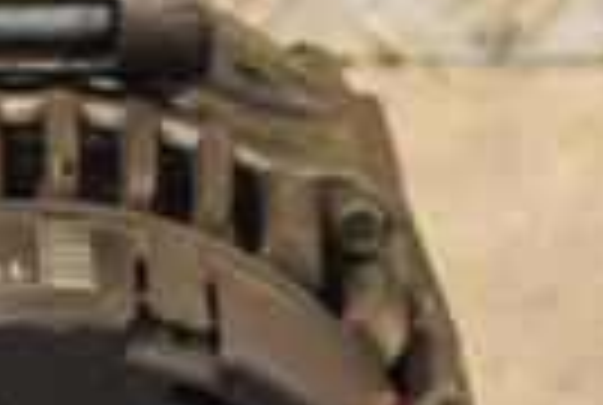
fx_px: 5842
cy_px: 464
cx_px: 36
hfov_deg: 5.9
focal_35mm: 348
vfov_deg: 4.0
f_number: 5
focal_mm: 52
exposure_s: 1/100
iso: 800
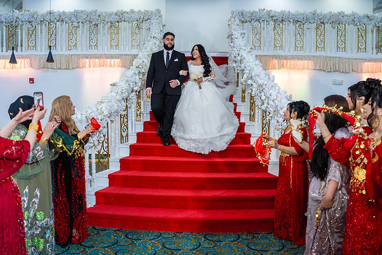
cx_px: 191
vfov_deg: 46.4
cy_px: 128
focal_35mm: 28
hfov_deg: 65.5
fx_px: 297
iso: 800
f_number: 2.8
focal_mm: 28
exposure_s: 1/160
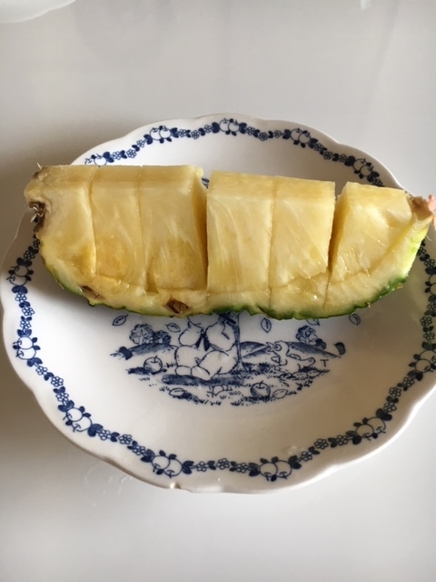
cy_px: 291
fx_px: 487
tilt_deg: -58.0
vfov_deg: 61.7
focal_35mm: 29
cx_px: 218
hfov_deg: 48.2
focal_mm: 4.15
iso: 40
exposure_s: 1/30
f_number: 2.2
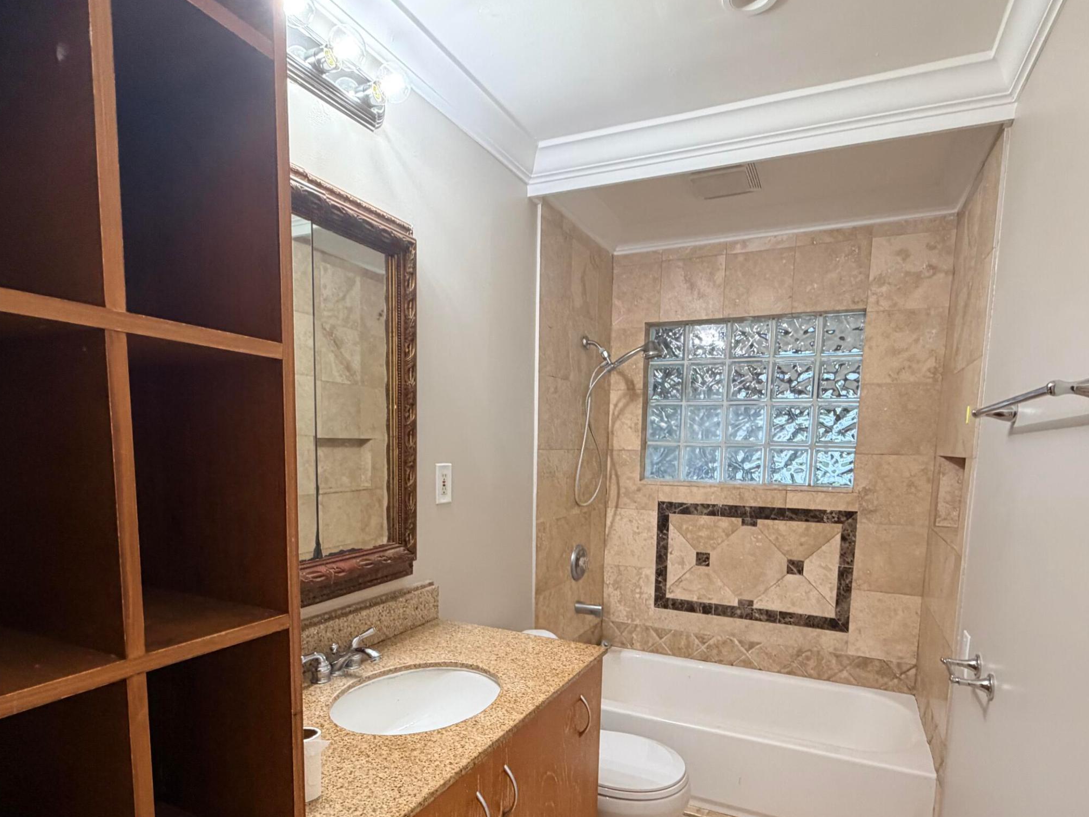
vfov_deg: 64.9
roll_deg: -0.5
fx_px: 629
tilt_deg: -6.4
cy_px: 517
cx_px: 555
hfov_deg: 81.7
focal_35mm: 20
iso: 250
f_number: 2.2
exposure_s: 1/60
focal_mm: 2.22
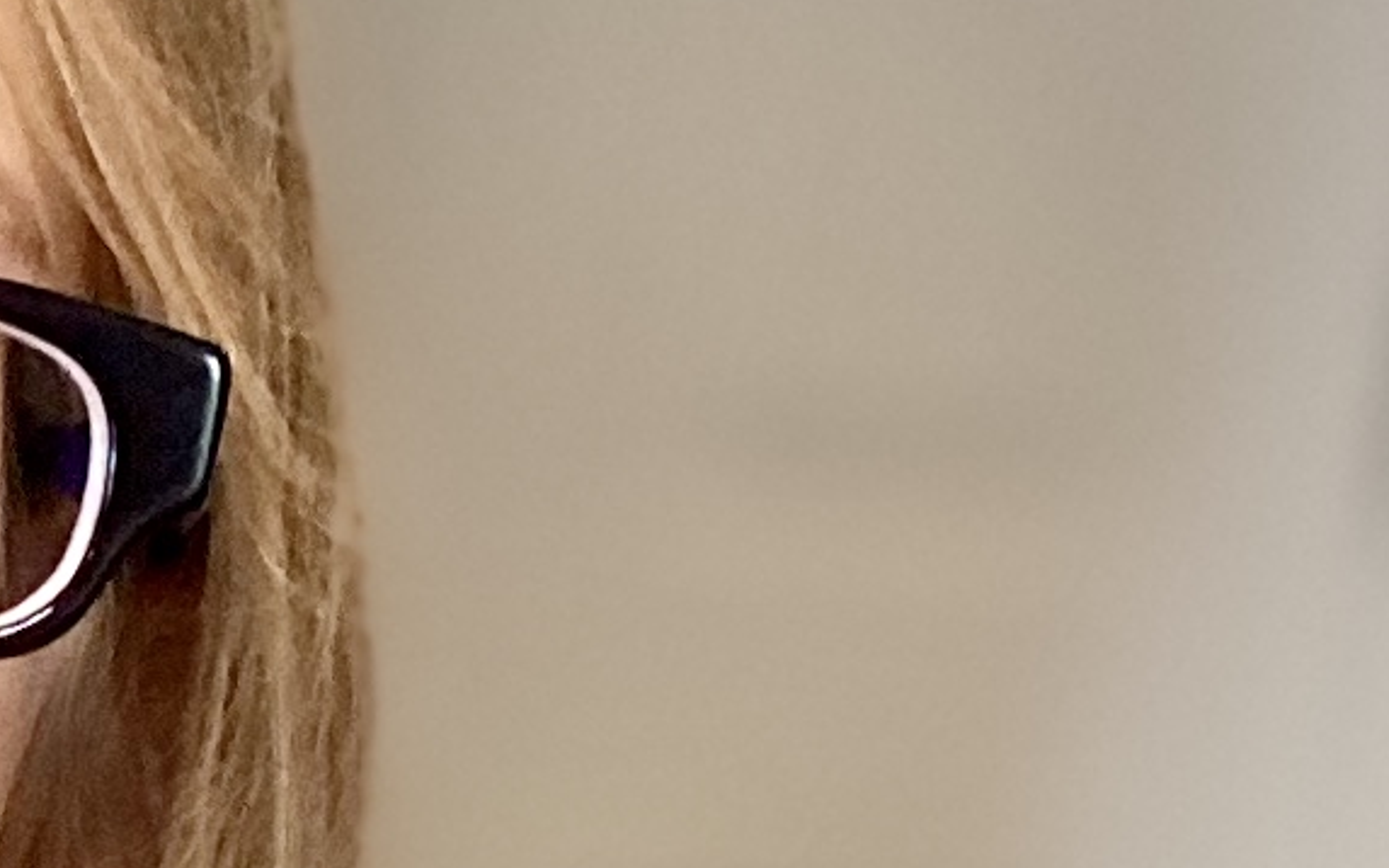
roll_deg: -3.5
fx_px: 7343
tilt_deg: -21.4
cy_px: 2388
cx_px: -924
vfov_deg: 6.3
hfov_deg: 10.3
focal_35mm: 194
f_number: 1.8
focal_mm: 4.25
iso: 400
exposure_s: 1/60
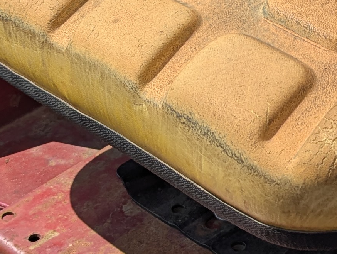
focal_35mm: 112
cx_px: 258
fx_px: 1092
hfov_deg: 17.4
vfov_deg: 12.8
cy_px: -77
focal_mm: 6.81
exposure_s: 1/3236
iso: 48
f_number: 1.85
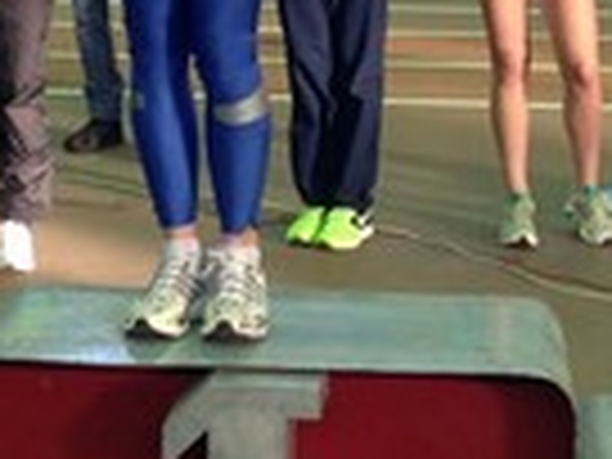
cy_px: -171
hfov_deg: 13.5
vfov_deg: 9.9
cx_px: 342
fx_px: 2581
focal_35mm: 146
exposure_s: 1/24
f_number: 2.4
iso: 50
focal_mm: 4.13
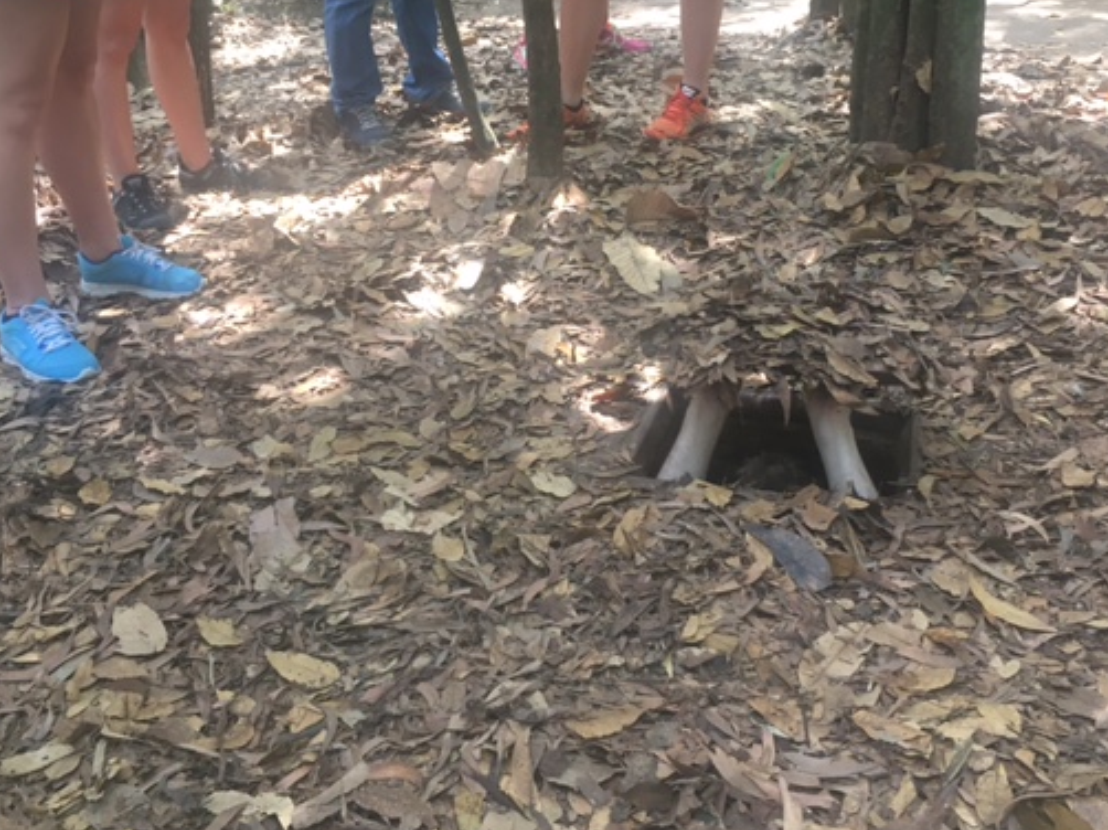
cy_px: 364
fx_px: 1184
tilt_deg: -27.6
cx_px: 572
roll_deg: +3.3
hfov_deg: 50.2
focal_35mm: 37
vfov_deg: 38.6
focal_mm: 4.15
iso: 40
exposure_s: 1/33
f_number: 2.2
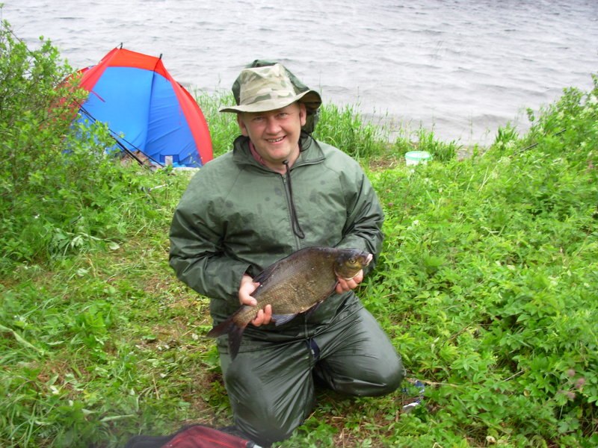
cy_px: 224
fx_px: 656
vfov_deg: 37.7
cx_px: 299
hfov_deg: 49.0
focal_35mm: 38
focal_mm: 6.3
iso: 50
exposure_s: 1/60.4
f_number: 2.9
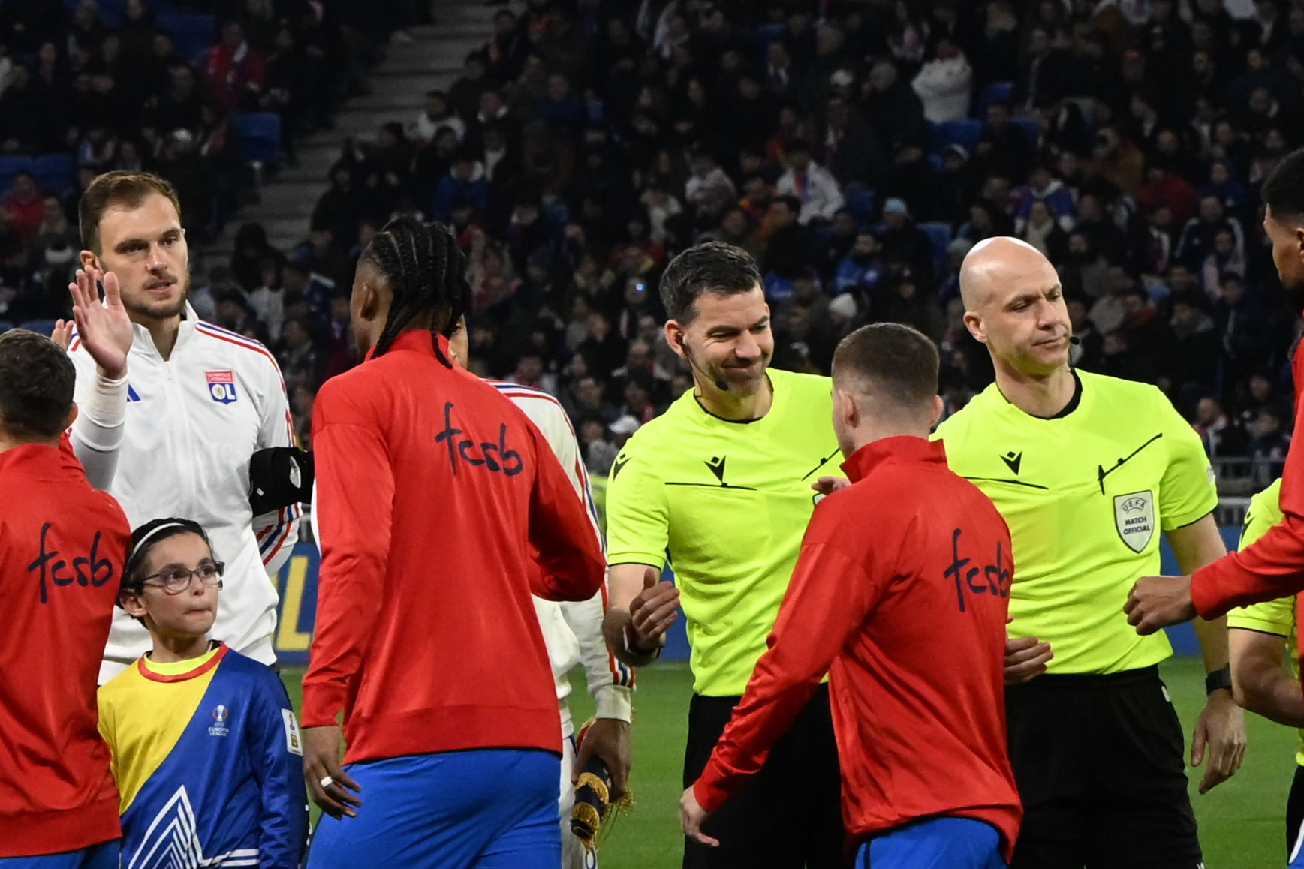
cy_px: 475
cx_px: -586
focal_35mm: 342
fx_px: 12387
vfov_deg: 4.0
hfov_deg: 6.0
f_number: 5.6
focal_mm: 99
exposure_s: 1/1250
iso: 4000
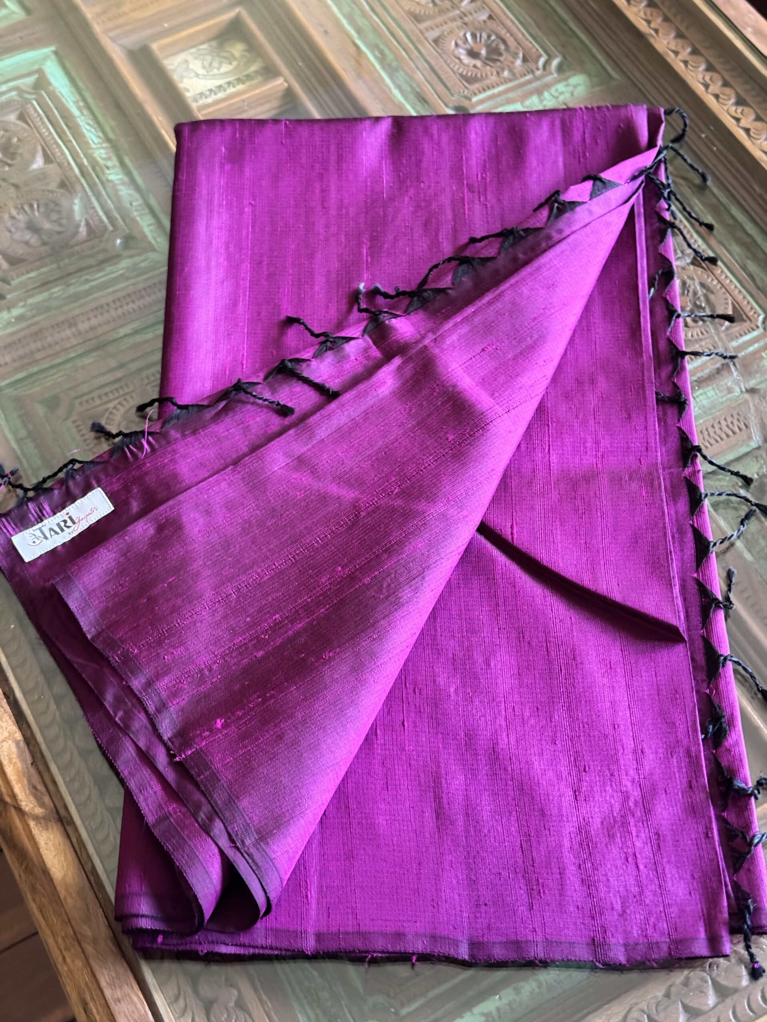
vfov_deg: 39.7
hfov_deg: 30.3
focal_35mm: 48
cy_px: 511
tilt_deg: -59.3
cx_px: 384
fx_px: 1418
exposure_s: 1/37
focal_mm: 6.76
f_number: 1.78
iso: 500
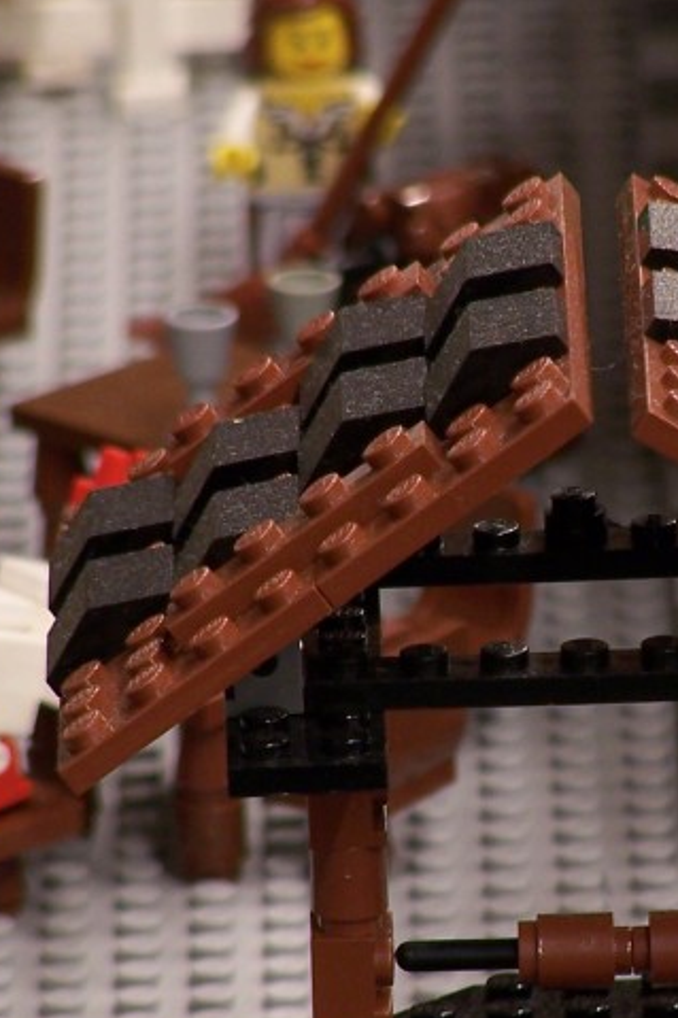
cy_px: 672
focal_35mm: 749
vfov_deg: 2.8
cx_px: 614
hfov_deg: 1.8
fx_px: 21173
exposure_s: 1/2
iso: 80
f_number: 3.6
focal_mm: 55.9
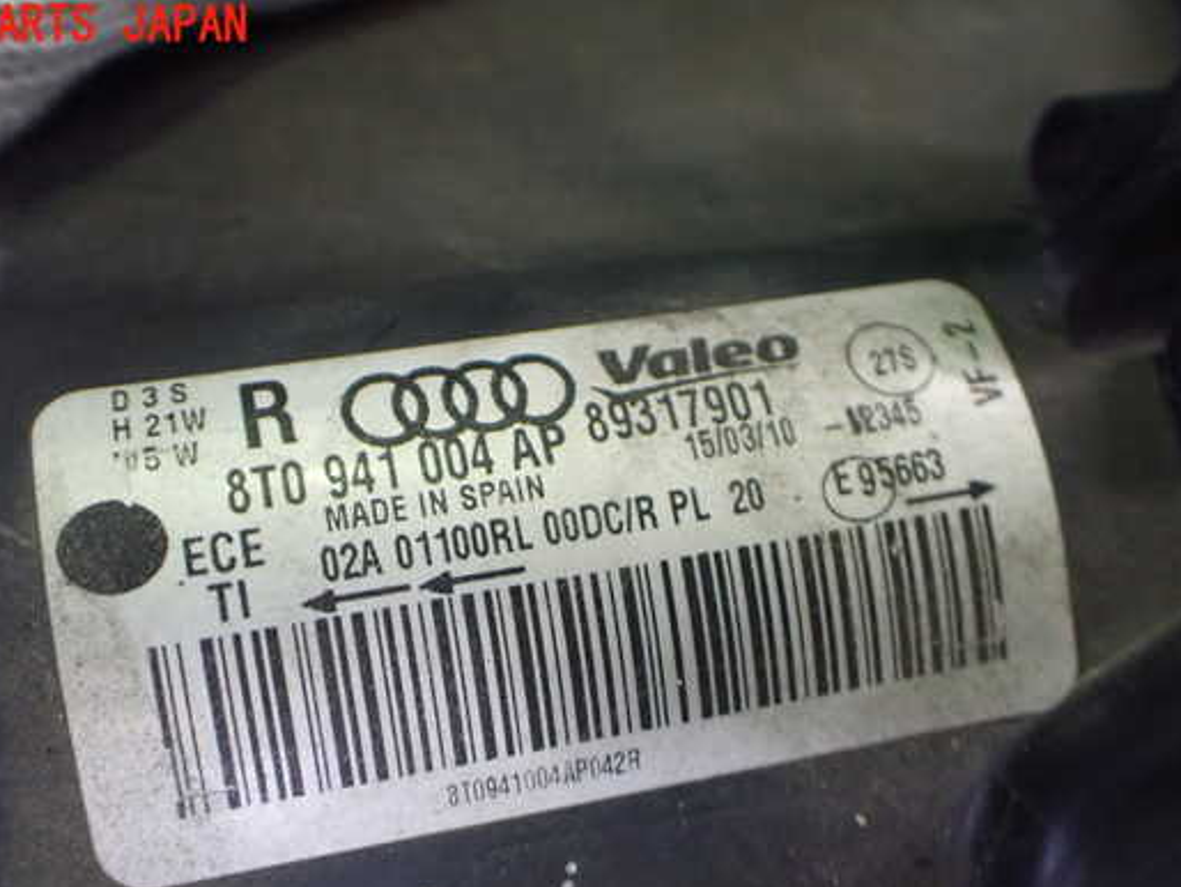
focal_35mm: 35
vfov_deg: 40.6
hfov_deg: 52.5
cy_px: 515
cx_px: 519
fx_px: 1195
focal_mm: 5.4
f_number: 2.3
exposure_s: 1/125
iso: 800
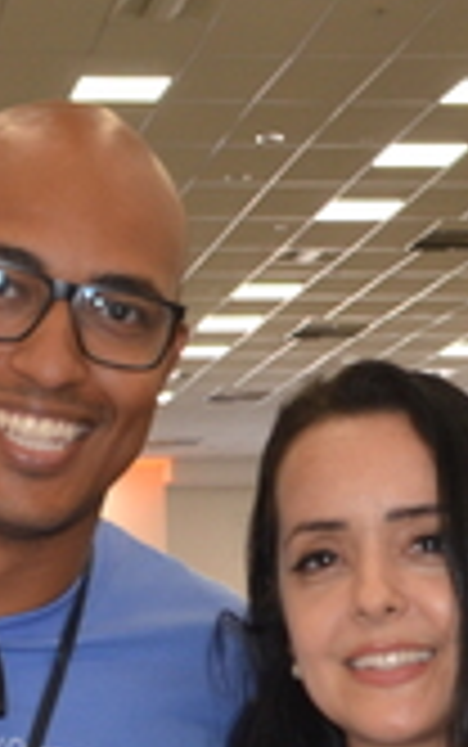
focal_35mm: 116
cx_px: 68
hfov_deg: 11.3
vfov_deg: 16.9
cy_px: 963
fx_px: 2363
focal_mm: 18
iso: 450
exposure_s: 1/60
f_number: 3.5
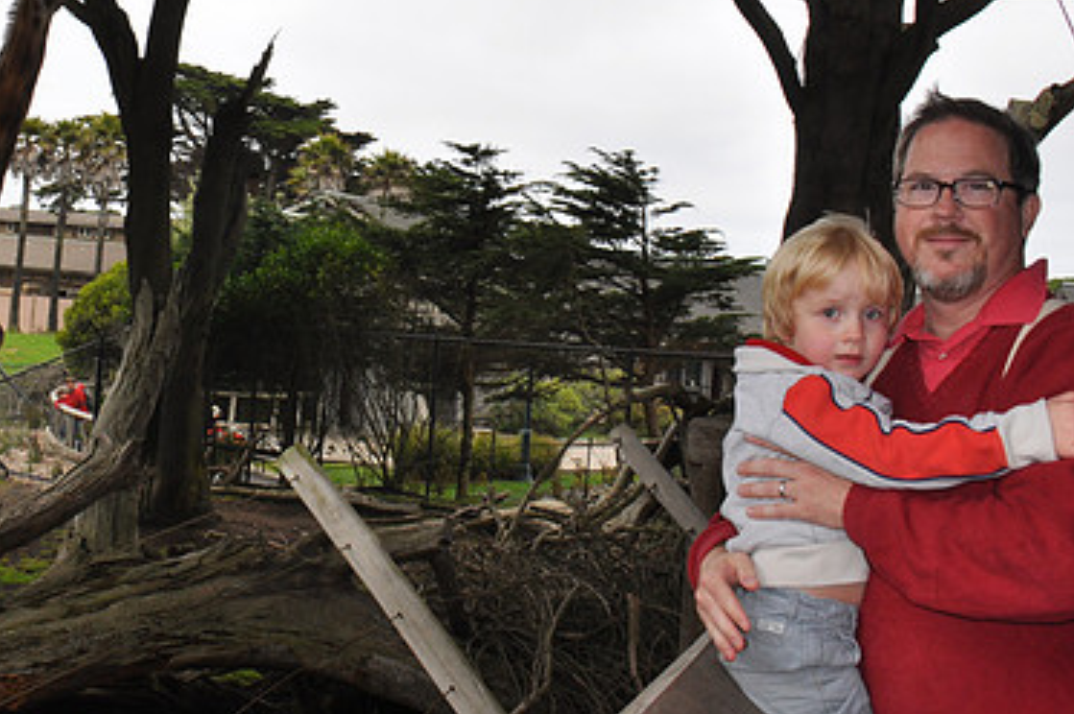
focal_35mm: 42
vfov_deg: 31.2
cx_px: 322
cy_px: 163
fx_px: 1252
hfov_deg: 45.4
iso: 320
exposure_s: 1/200
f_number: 13
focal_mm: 18
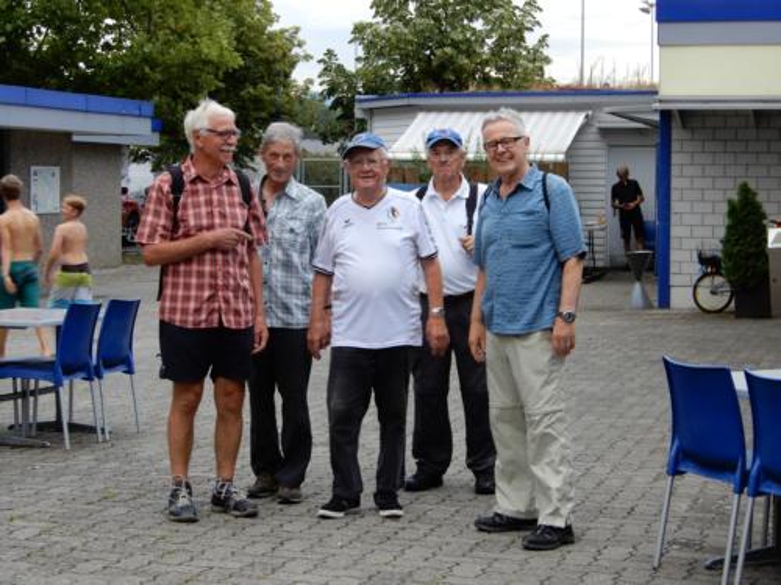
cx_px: 390
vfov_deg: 19.1
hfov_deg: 25.3
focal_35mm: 77
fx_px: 1737
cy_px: 292
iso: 100
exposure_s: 1/30
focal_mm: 13.7
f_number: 4.5
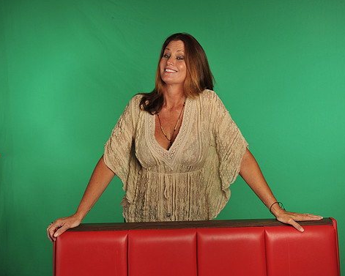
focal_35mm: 52
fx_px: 531
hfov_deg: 36.0
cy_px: 135
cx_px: 174
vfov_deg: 29.1
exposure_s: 1/125
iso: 200
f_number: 8
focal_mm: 45
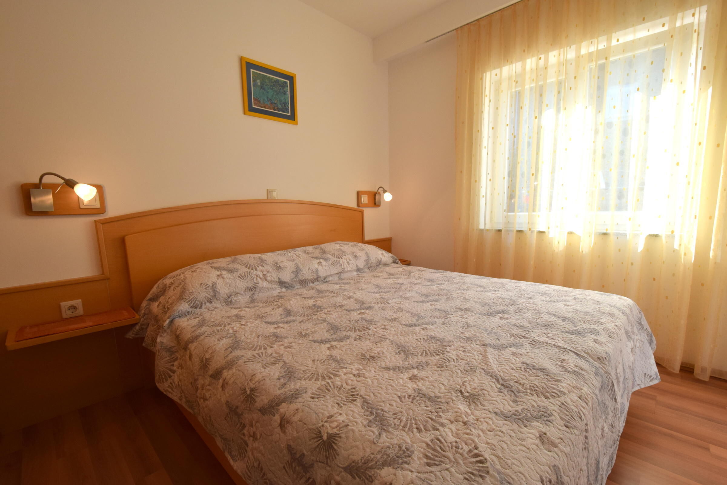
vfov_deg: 77.3
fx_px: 303
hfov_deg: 100.4
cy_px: 242
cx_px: 364
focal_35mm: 15
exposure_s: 1/250
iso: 400
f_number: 8
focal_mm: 10
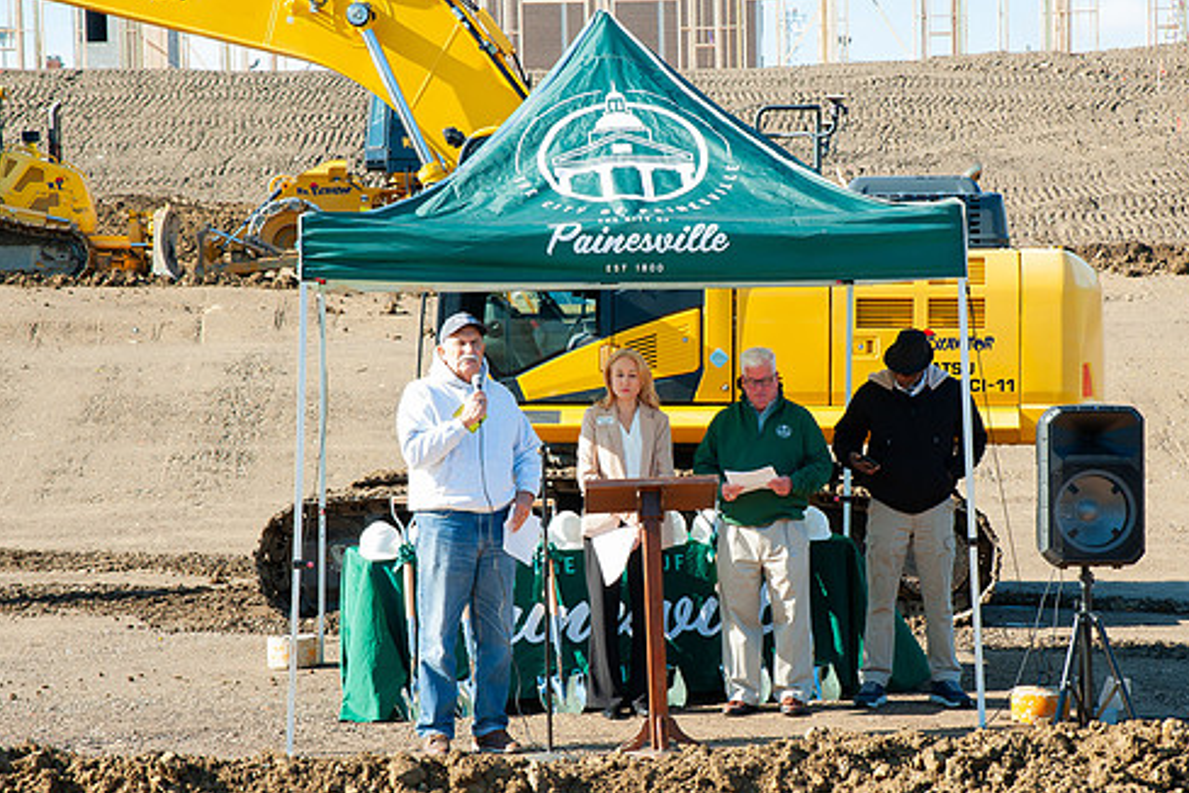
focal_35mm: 83
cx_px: 664
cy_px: 443
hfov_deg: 24.5
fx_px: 2741
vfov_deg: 16.5
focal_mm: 70
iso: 400
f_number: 13
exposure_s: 1/160
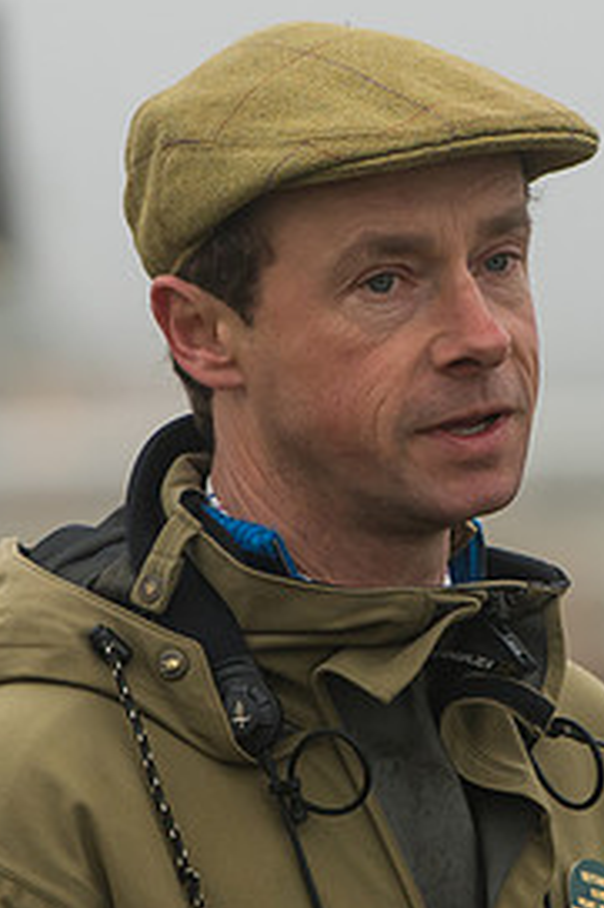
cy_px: 526
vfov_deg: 3.2
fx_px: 16126
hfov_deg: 2.1
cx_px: 420
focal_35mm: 640
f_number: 4
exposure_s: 1/1250
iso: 400
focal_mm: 200
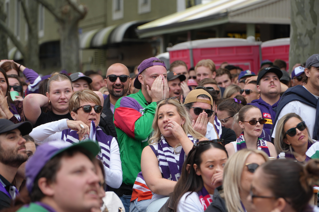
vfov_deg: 8.7
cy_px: 106
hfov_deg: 13.0
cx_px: 160
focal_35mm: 158
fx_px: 1395
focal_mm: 105
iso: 125
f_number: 4
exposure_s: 1/200
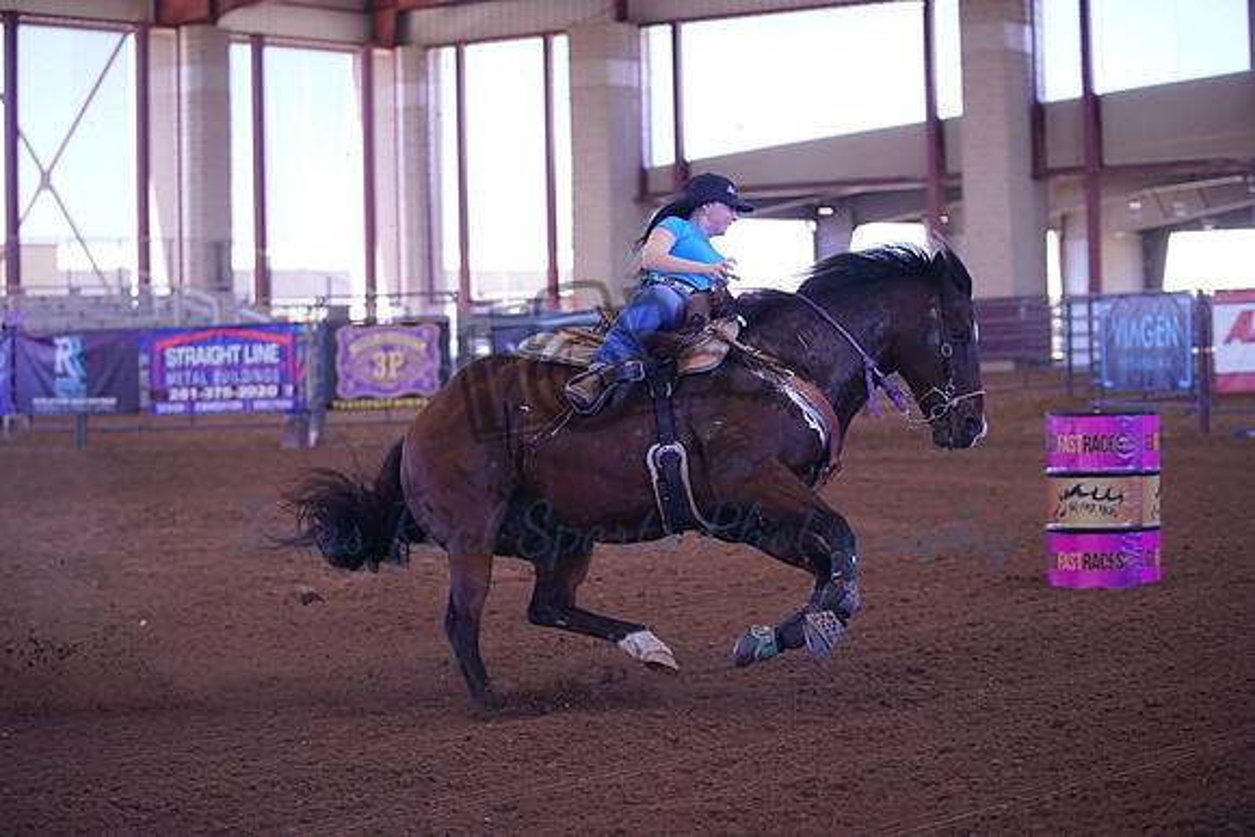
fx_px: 2720
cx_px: 628
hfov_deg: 26.0
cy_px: 418
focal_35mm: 78
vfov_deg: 17.5
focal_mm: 78
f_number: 2.8
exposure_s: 1/1600
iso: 2000
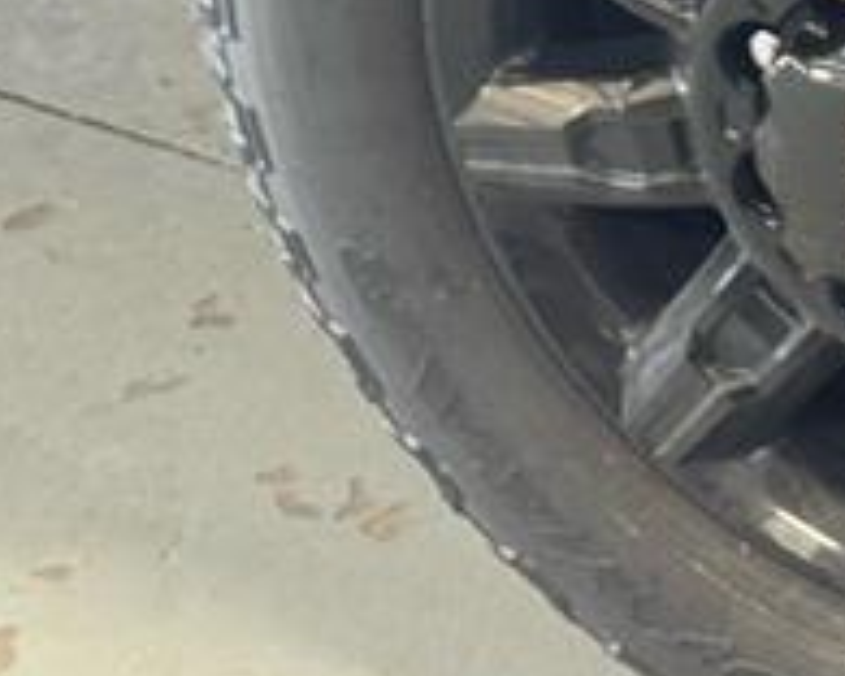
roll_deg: +0.2
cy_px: 22
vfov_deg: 10.0
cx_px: 1083
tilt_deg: -23.5
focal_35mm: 154
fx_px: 3851
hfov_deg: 12.2
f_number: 1.78
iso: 200
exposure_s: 1/40
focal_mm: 6.76
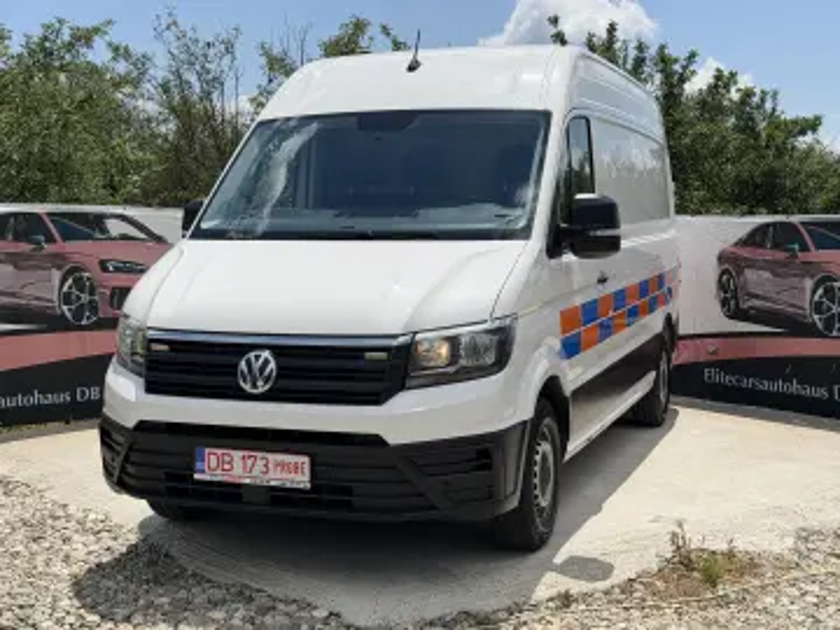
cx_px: 420
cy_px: 315
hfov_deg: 39.7
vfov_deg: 30.3
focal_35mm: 48
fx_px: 1165
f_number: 1.78
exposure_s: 1/9901
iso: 64
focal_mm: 6.76
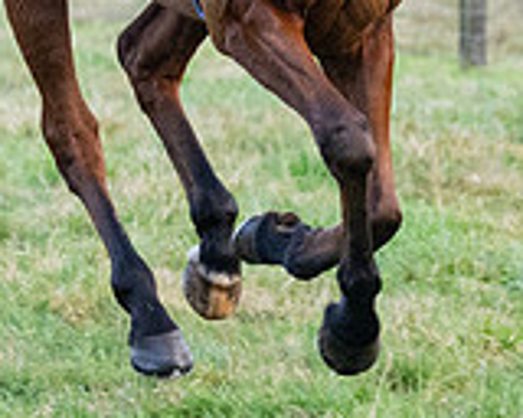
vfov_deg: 1.7
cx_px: 489
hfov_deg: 2.2
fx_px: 13699
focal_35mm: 885
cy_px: -140
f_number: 4
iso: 1250
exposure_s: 1/500
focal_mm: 125
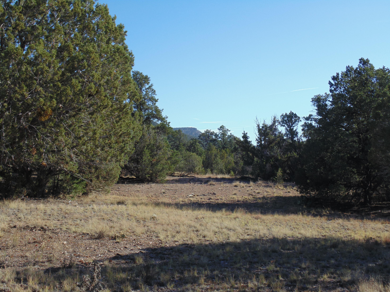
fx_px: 608
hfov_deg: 35.5
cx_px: 193
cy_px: 149
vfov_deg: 27.0
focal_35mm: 54
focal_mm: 9.5
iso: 80
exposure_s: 1/500
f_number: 3.9
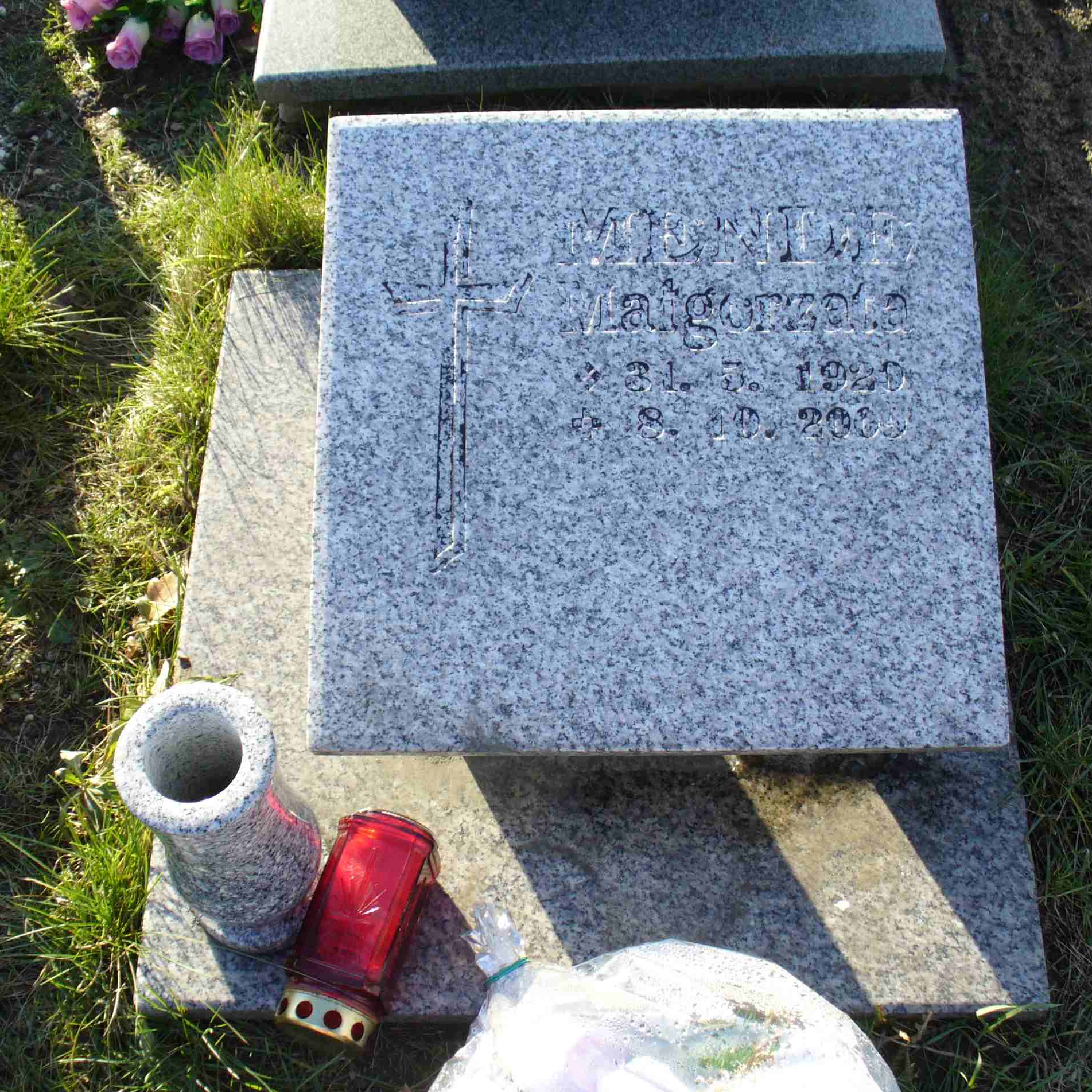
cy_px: 542
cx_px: 577
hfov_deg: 38.3
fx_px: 1570
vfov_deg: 38.3
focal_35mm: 44
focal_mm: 6.1
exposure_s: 1/250
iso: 80
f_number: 2.8
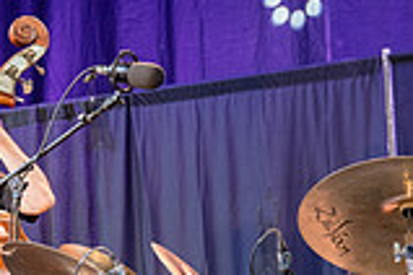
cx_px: -236
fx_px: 1709
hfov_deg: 12.9
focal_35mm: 149
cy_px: 232
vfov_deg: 9.2
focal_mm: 40
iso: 2000
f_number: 4.5
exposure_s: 1/250
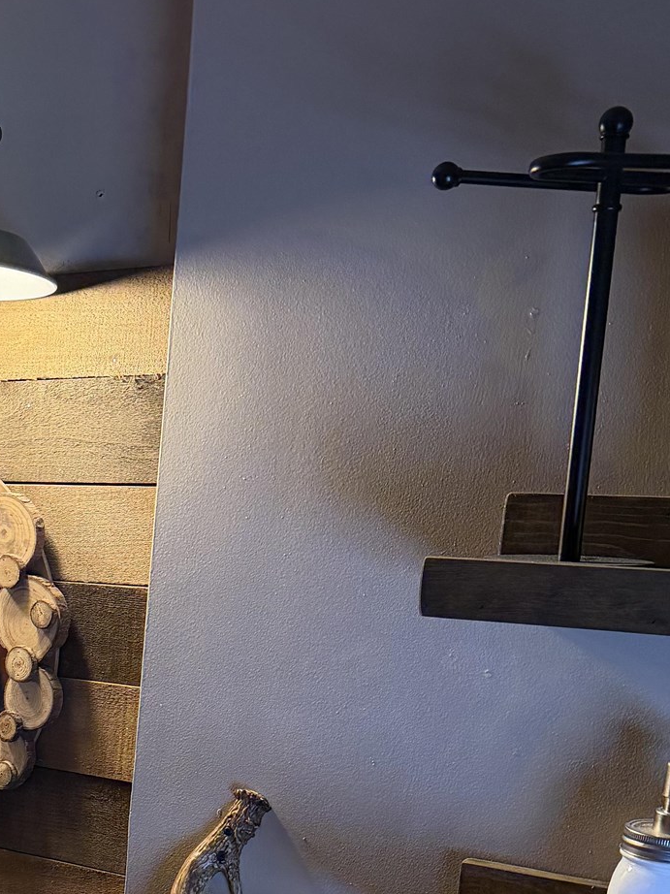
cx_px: -120
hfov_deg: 22.6
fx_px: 1549
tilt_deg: -11.5
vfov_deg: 30.5
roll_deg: -1.4
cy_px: 833
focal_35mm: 60
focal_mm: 6.76
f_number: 1.78
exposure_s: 1/120
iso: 320
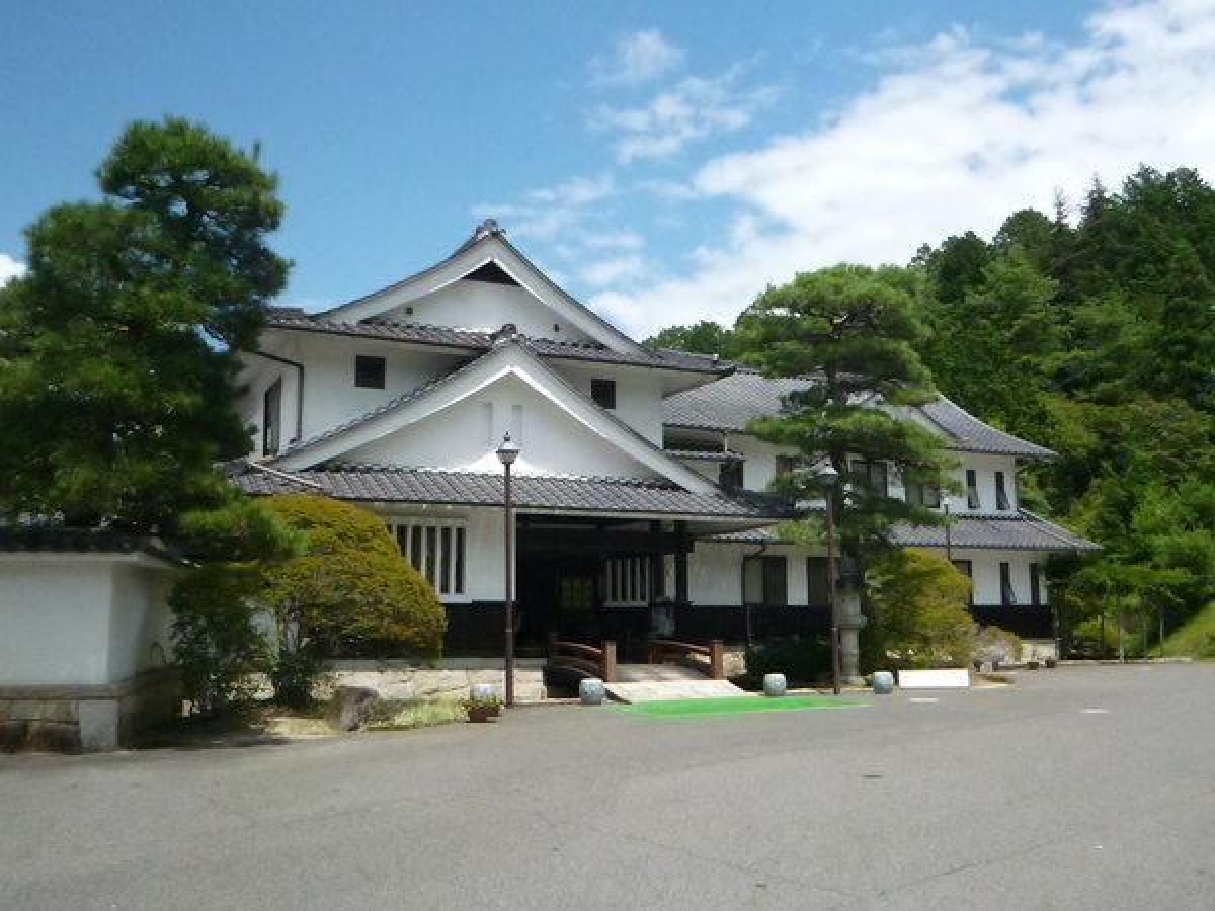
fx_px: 1088
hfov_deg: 58.4
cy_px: 456
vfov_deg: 45.4
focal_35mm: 31
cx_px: 608
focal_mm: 5.6
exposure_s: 1/2000
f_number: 9
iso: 1600
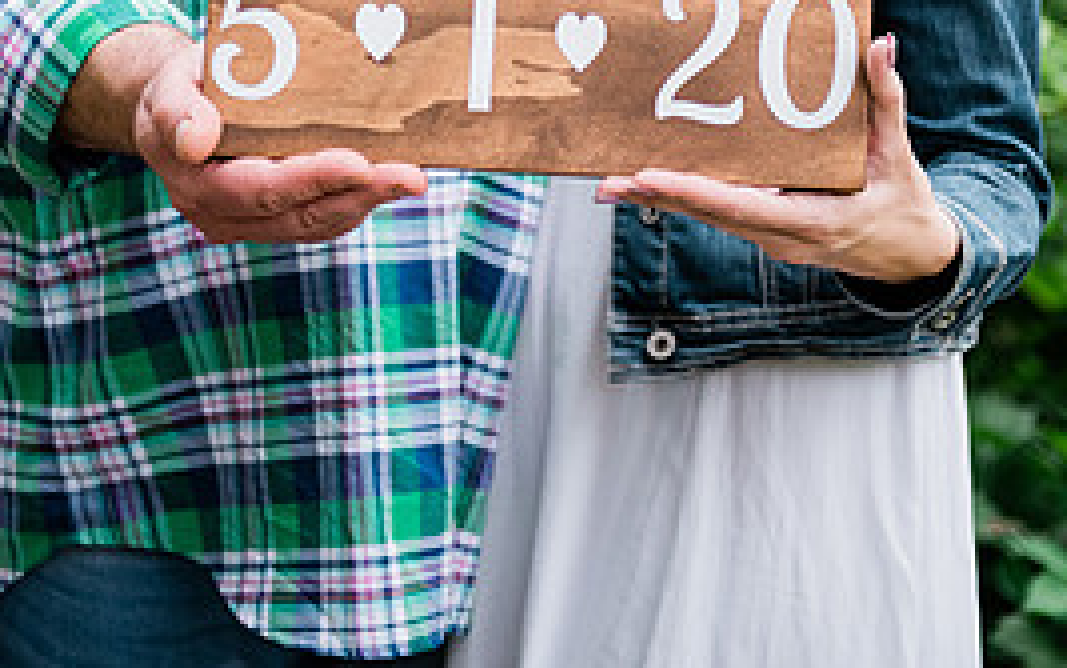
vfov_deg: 12.4
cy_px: -140
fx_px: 2996
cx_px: 516
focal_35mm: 103
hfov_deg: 20.2
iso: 640
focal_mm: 60
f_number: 2.8
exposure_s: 1/160
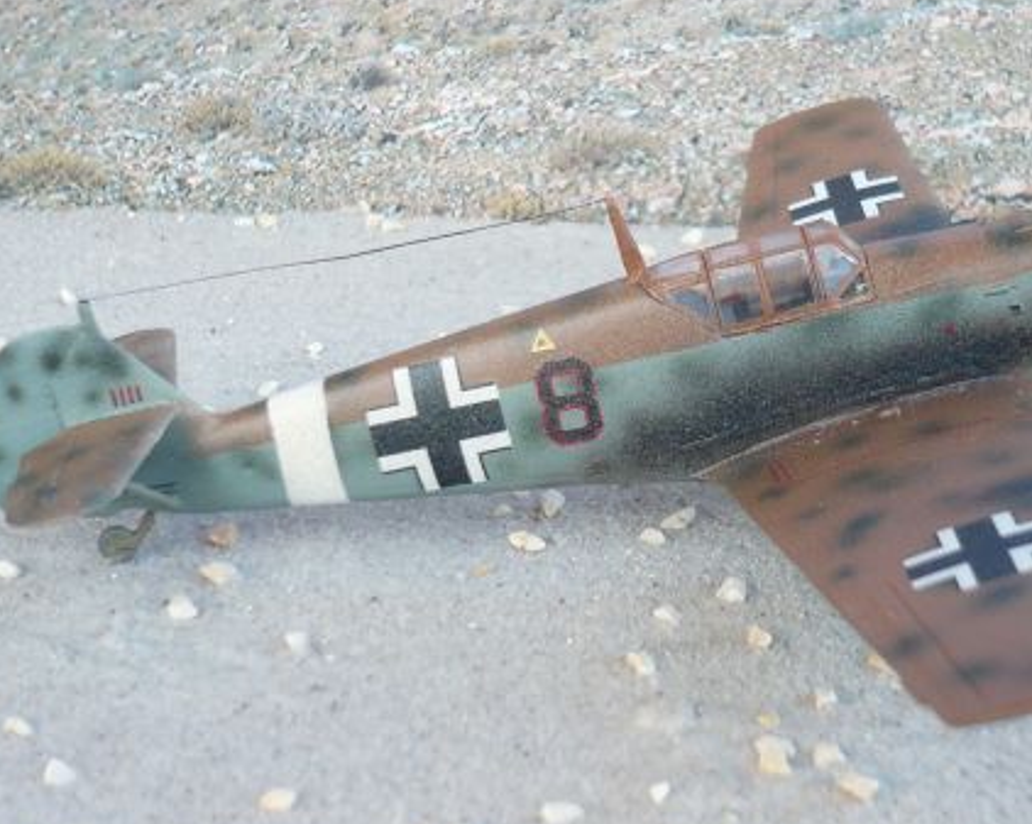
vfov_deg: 19.9
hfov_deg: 24.6
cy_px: 342
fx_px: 2350
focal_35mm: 77
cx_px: 721
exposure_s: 1/100
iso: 100
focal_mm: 7
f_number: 3.4
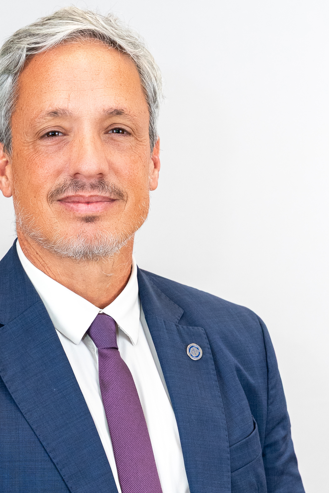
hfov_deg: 14.7
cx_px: 68
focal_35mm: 93
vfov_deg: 21.8
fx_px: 1268
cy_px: 378
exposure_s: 1/200
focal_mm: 51.9
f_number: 6.3
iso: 1000
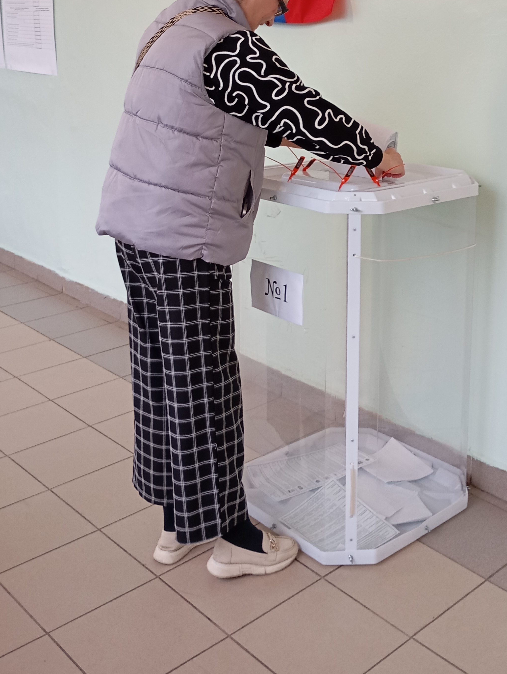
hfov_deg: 34.1
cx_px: 334
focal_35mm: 42
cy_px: 189
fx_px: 818
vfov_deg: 43.6
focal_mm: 4.27
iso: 609
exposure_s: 1/33.3
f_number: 1.8
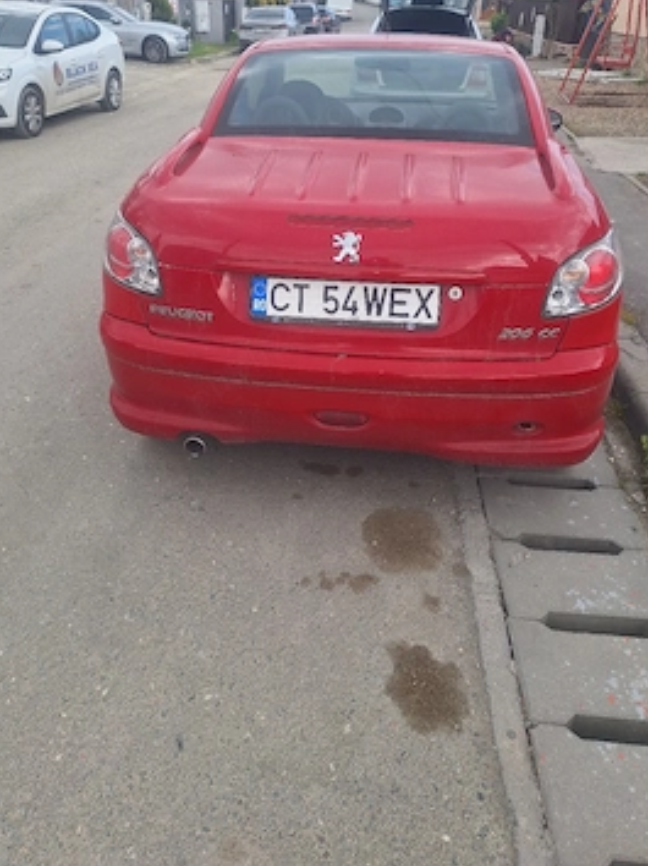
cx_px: 315
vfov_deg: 67.1
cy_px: 382
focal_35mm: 26
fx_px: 650
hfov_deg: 53.0
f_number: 1.8
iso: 40
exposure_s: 1/833
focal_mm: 5.54
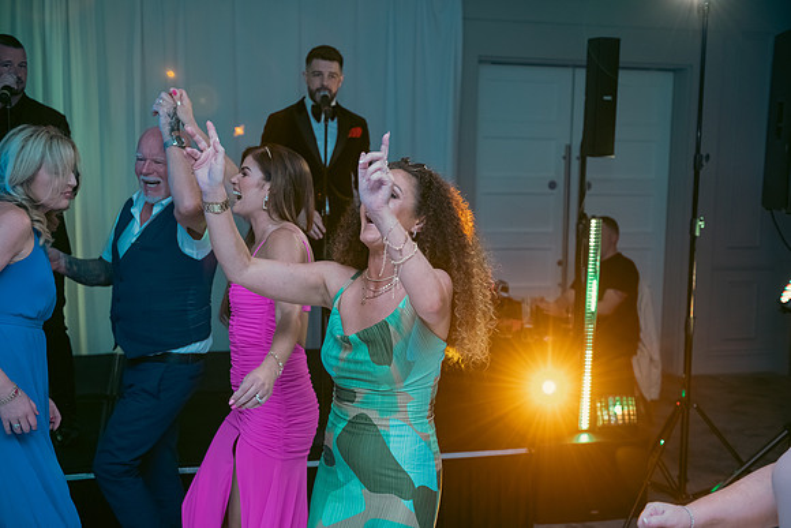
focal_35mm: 45
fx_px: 989
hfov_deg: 43.6
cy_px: 264
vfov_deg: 29.9
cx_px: 396
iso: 800
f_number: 3.5
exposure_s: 1/160
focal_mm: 45
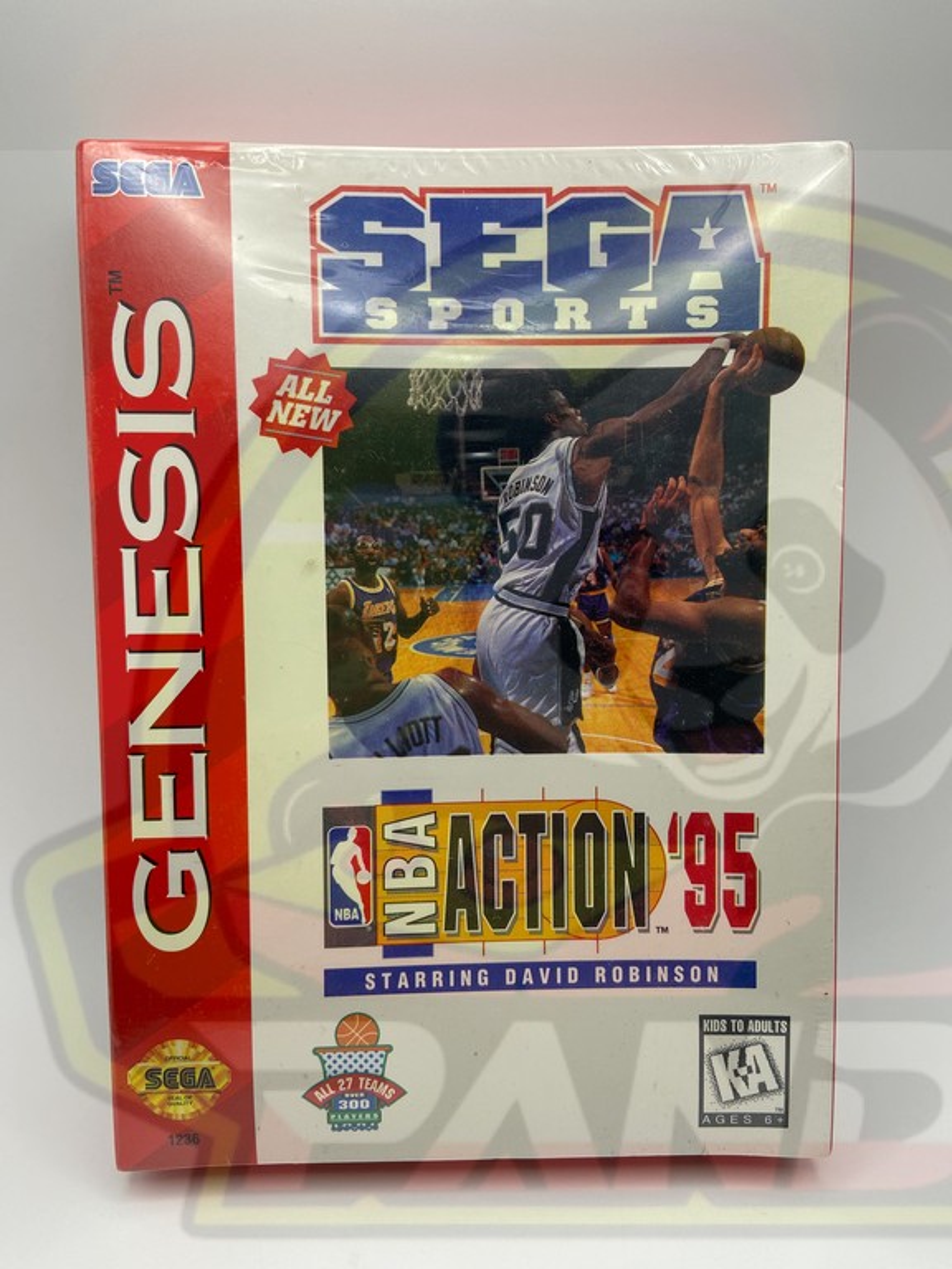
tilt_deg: -22.7
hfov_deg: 53.1
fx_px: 953
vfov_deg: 67.3
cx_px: 476
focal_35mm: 26
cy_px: 634
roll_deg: -0.1
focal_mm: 4.25
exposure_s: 1/60
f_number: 1.8
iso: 64
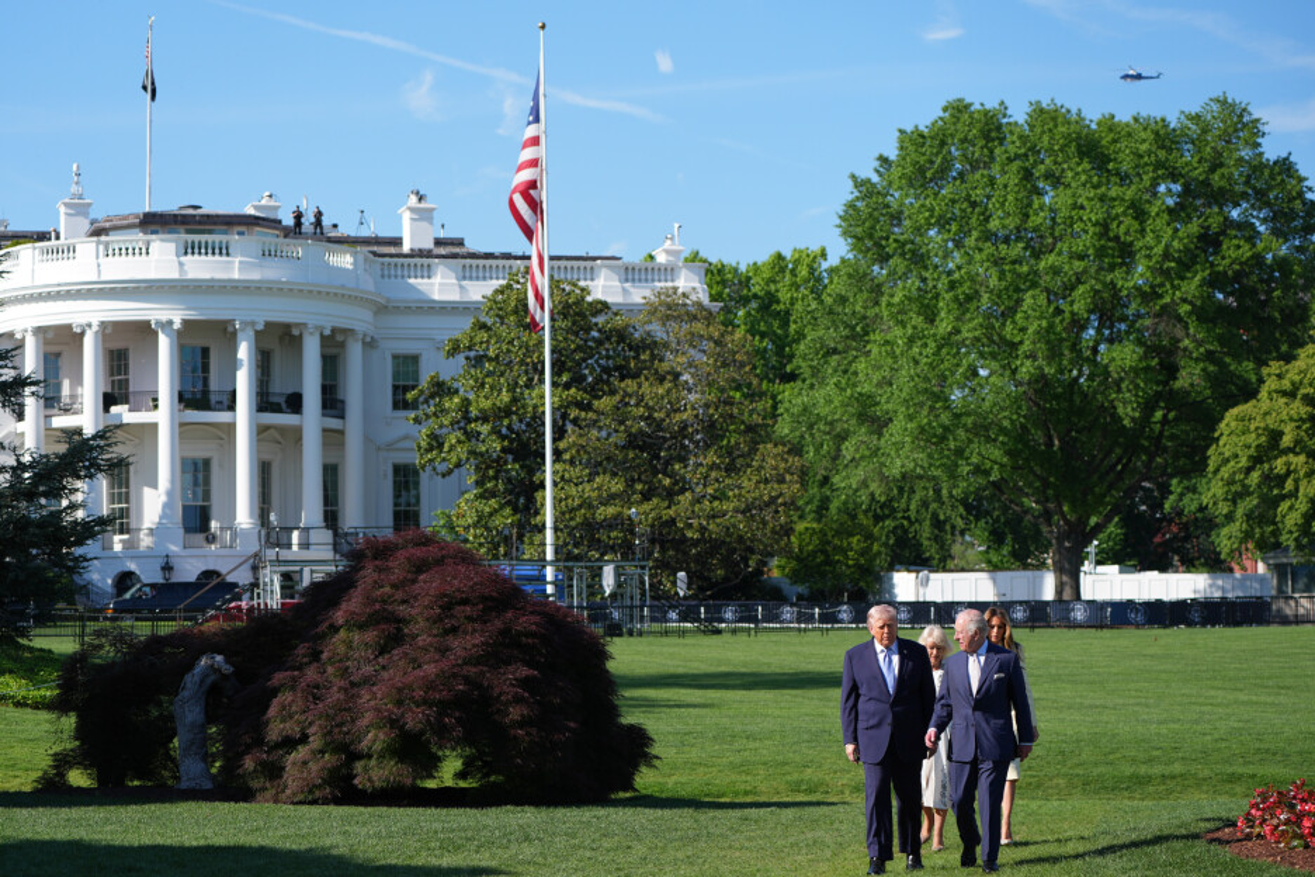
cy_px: 438
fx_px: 3652
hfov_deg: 20.4
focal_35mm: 100
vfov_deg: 13.7
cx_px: 658
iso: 320
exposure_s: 1/1600
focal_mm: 100
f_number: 5.6
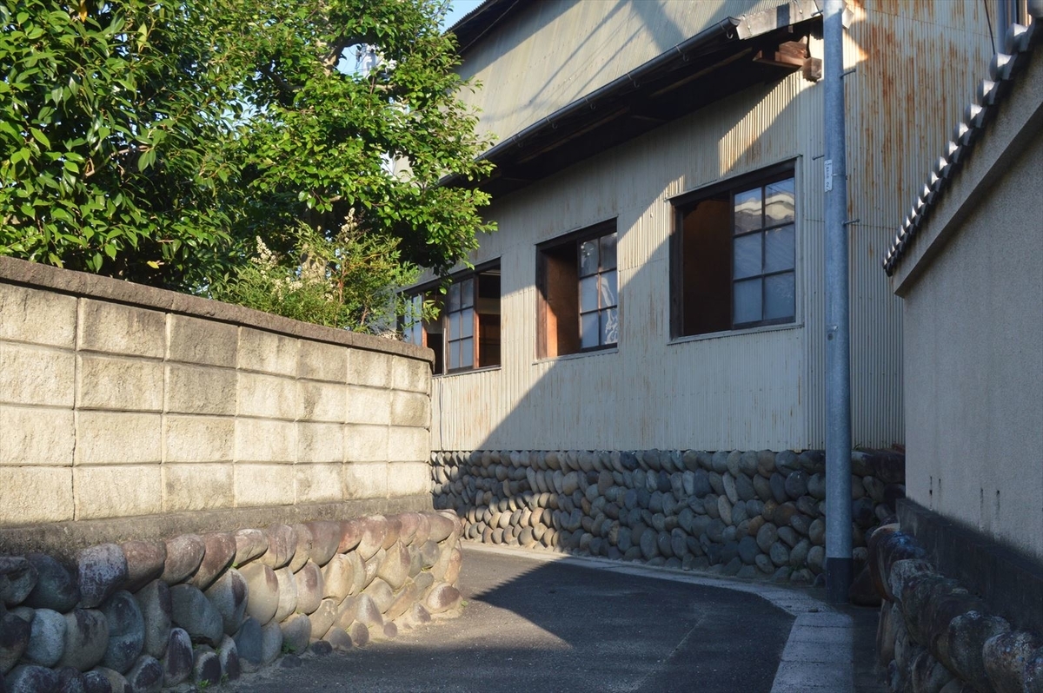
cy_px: 346
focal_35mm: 33
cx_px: 522
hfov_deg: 57.3
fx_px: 955
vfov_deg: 39.9
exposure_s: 1/250
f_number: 8
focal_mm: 22
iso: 400
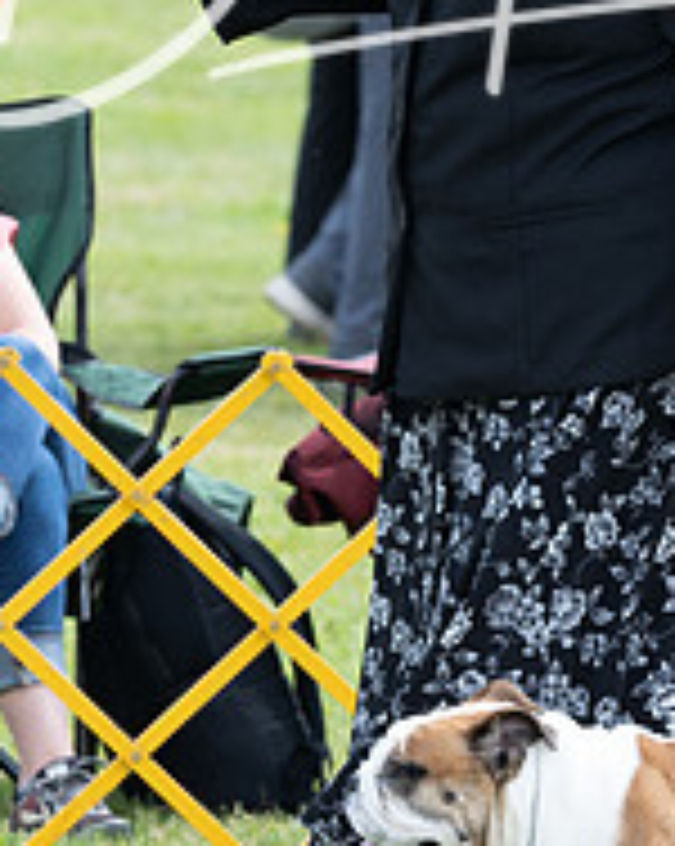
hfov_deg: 2.6
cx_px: 513
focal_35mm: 593
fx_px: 14832
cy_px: 449
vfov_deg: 3.3
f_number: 5
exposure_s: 1/1000
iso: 800
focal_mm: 162
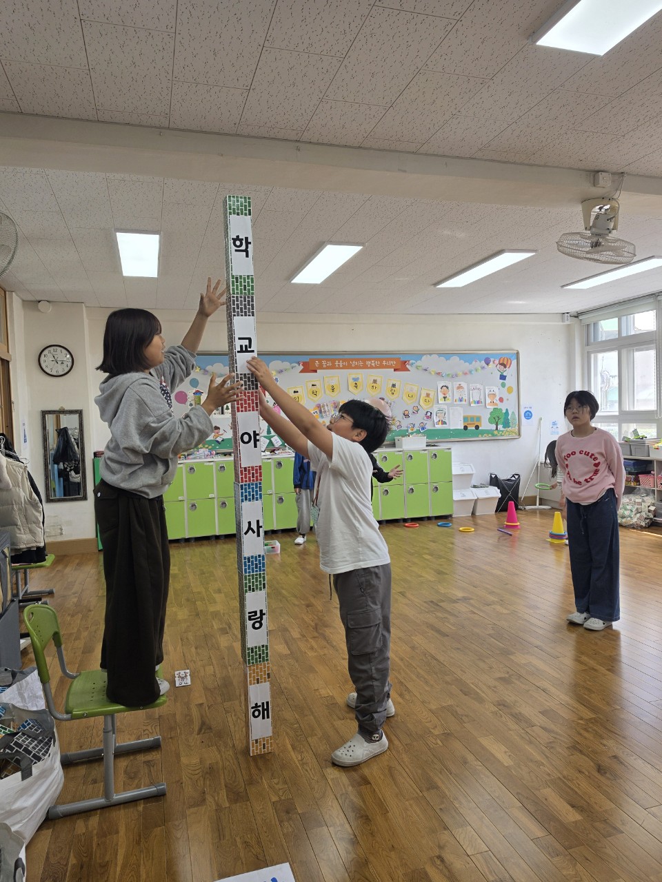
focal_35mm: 23
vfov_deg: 73.9
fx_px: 586
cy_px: 441
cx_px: 331
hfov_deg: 58.9
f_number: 1.4
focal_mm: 6.5
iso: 16
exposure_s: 1/120
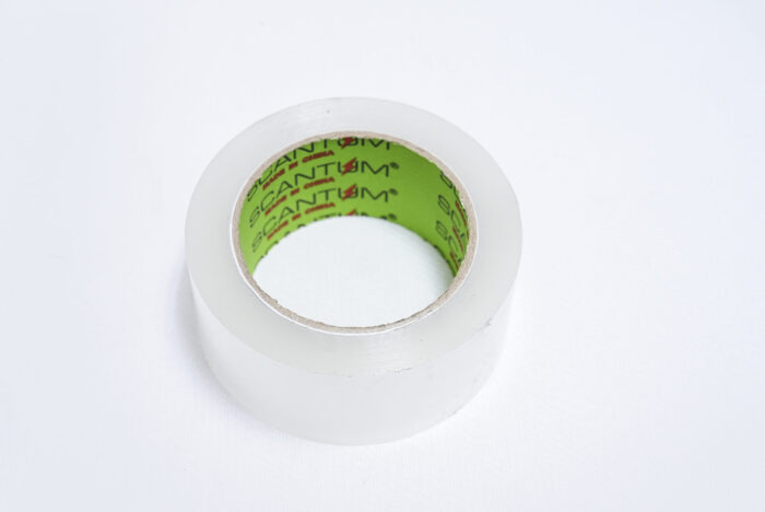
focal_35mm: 70
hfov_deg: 28.8
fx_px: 1489
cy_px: 256
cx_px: 382
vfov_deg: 19.5
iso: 3200
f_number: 9
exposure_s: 1/200
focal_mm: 70
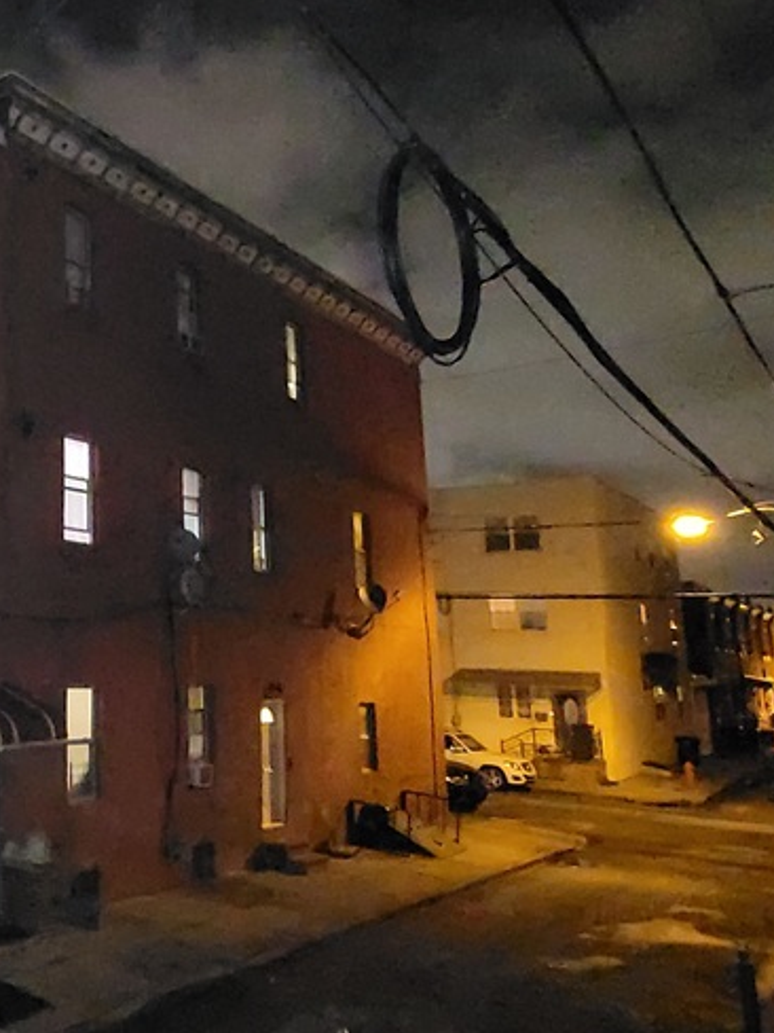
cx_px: -87
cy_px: 474
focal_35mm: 32
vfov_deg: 56.7
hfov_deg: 36.9
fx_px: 954
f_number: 2.2
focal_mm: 2.2
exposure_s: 1/9
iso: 2500
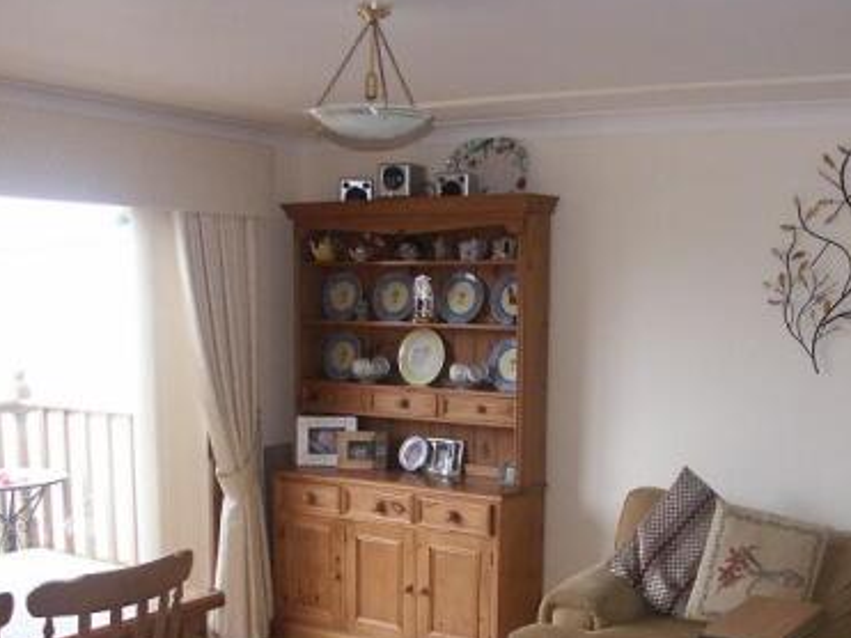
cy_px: 474
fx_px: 1081
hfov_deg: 43.0
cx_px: 439
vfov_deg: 32.3
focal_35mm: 44
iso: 200
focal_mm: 7.37
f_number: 2.8
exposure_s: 1/125
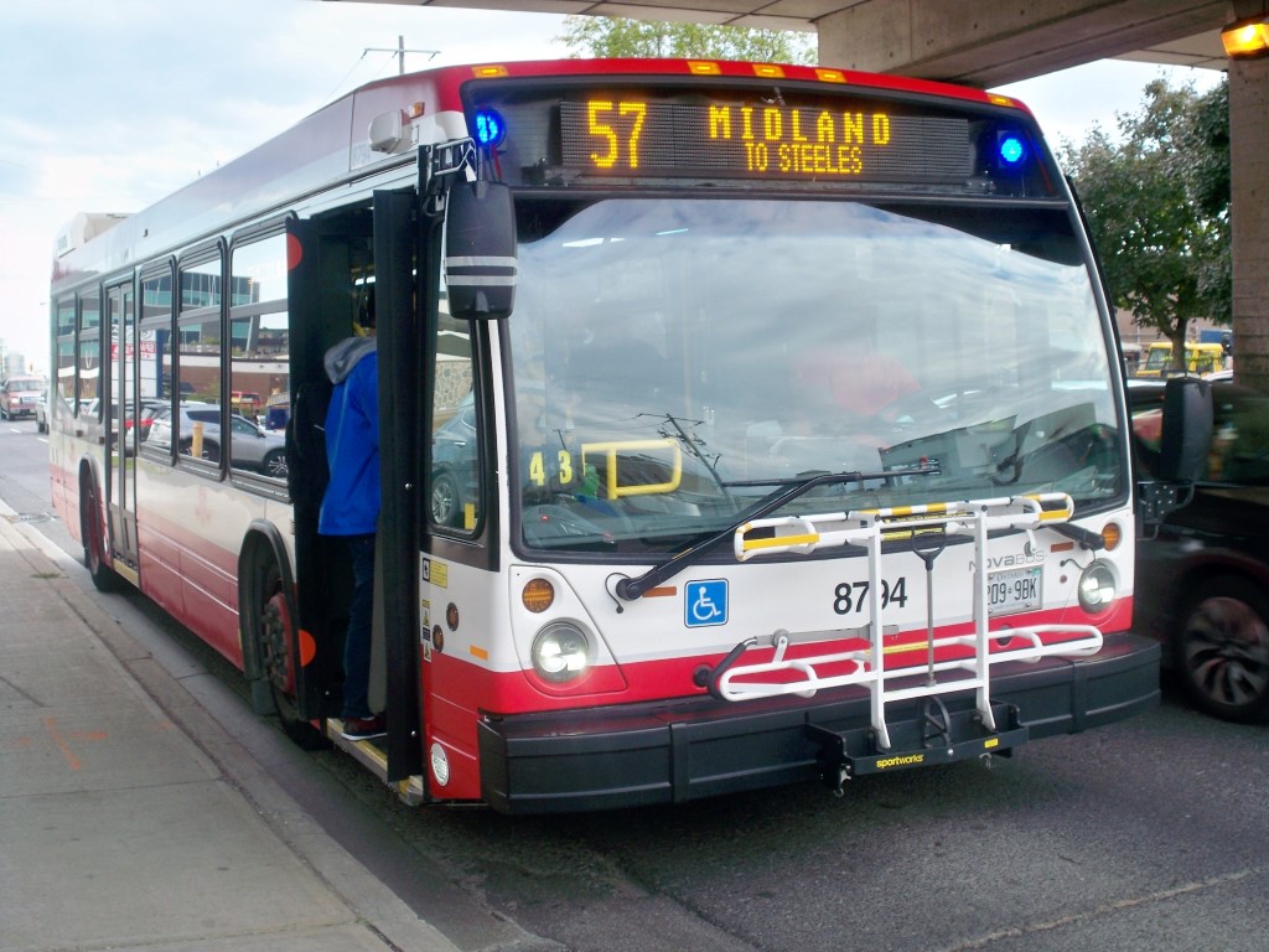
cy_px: 476
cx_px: 634
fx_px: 1613
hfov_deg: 42.9
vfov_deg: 32.9
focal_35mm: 44
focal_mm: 7.8
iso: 64
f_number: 3.5
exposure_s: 1/125
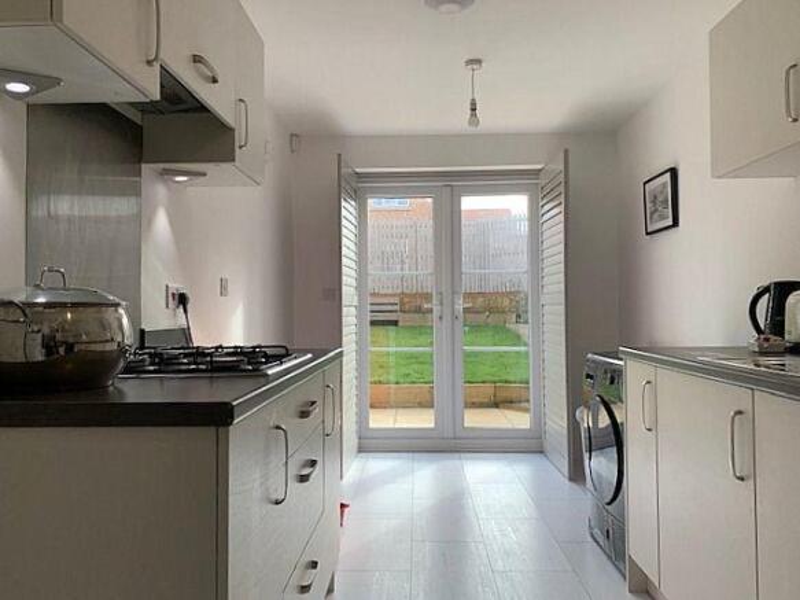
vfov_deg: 53.0
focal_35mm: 26
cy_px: 300
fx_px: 601
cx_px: 400
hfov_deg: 67.3
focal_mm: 4.25
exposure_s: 1/296
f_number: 1.8
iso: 25
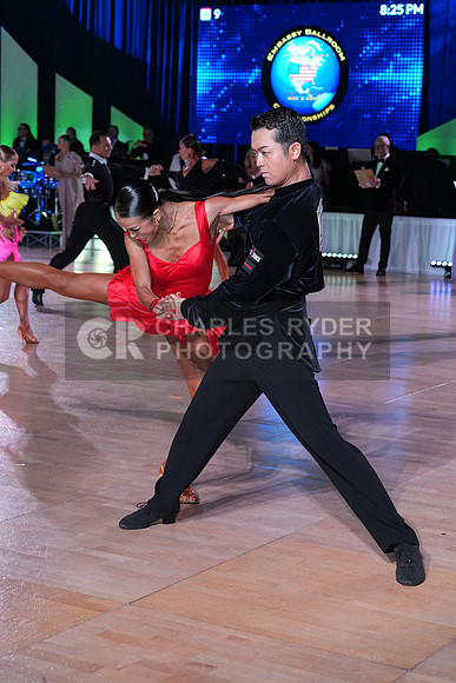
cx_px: 228
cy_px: 342
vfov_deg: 28.8
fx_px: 1329
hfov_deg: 19.5
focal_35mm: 70
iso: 2500
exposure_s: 1/250
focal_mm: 70
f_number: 5.6
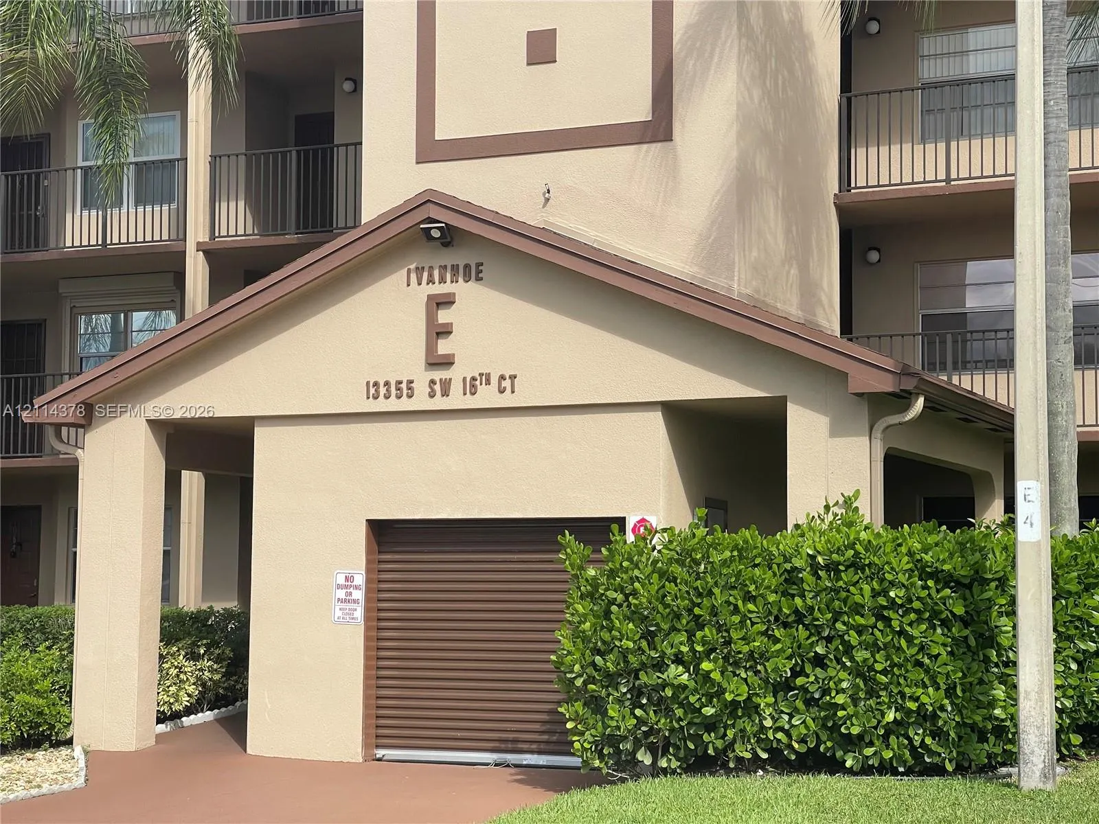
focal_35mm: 64
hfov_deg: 30.3
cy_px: 412
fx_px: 2032
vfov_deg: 22.9
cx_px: 550
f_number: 2.2
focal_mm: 7.5
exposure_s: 1/896
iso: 20
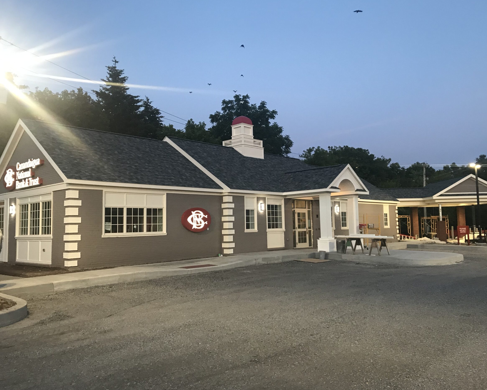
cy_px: 195
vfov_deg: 48.5
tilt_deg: +5.3
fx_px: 432
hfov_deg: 58.7
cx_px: 254
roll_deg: +1.9
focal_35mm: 30
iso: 40
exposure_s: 1/17
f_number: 1.8
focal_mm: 3.99
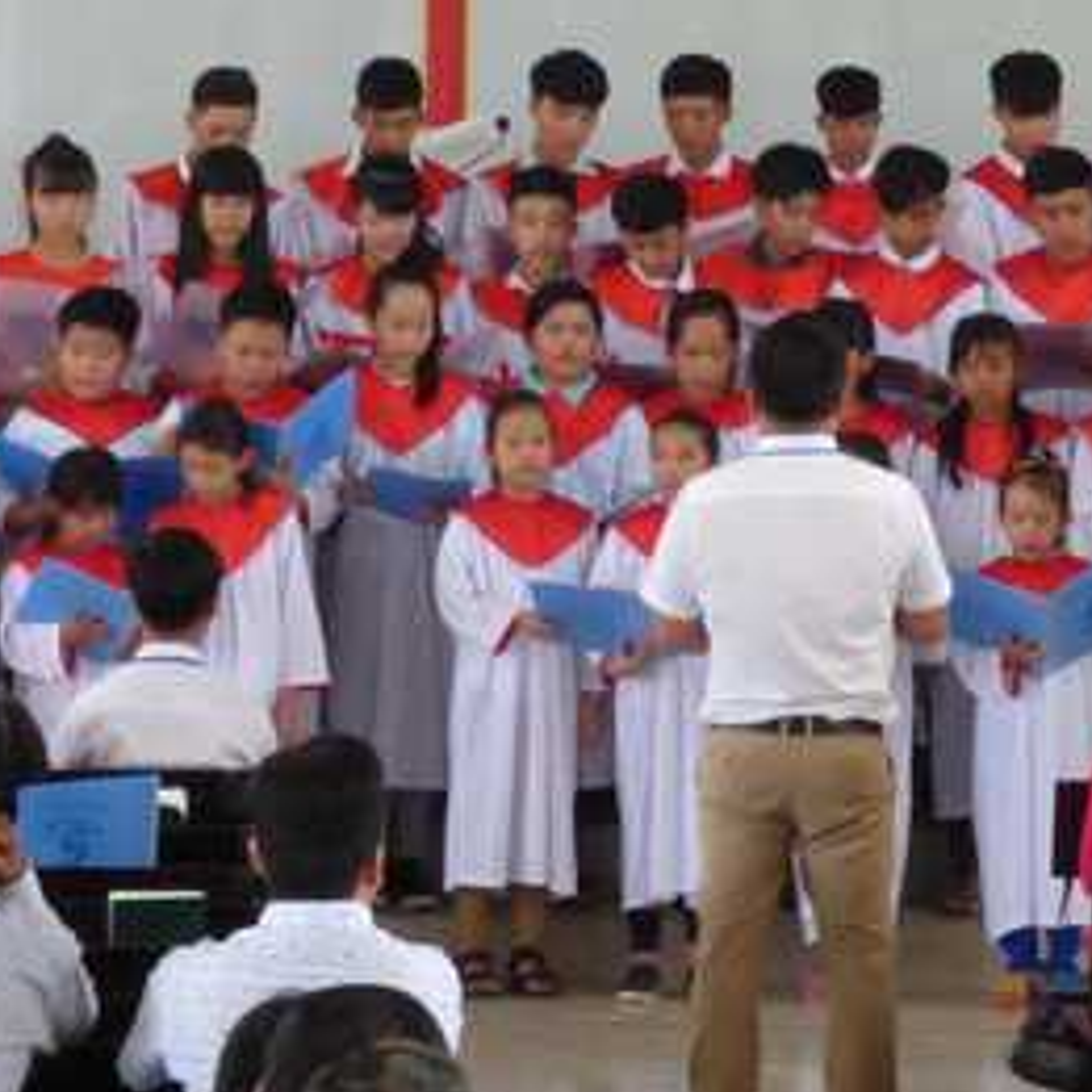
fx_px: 9030
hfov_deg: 6.9
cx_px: 510
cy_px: -280
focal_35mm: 253
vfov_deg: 6.9
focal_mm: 12.29
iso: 400
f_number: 4.3
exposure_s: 1/60
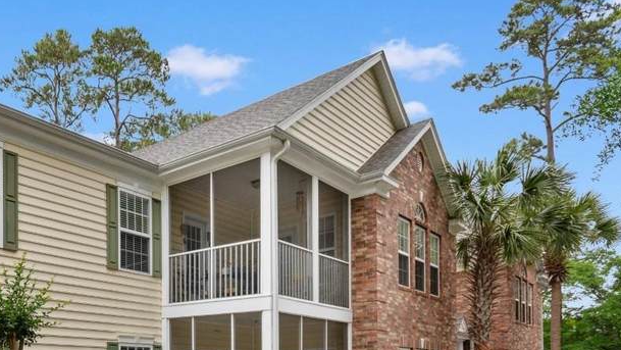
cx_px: 103
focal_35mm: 33
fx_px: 544
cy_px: 383
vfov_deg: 31.7
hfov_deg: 54.4
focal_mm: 10
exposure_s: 1/125
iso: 100
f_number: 5.6
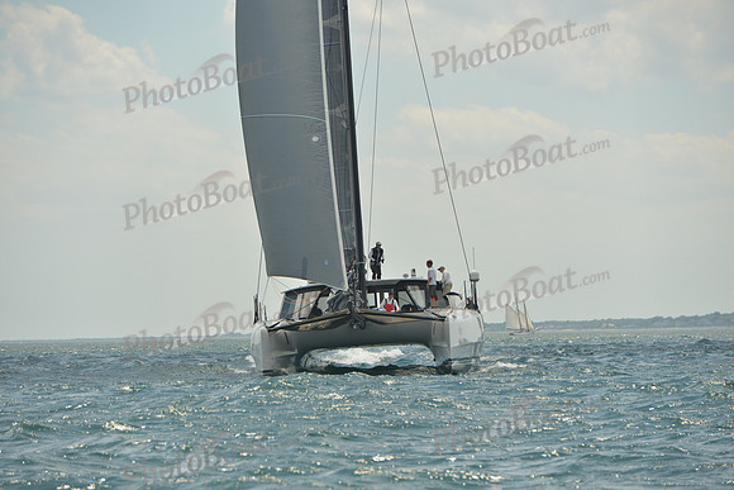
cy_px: 245
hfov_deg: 10.5
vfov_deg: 7.0
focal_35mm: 195
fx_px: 3977
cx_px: 367
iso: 400
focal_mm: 195
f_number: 6.3
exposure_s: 1/800
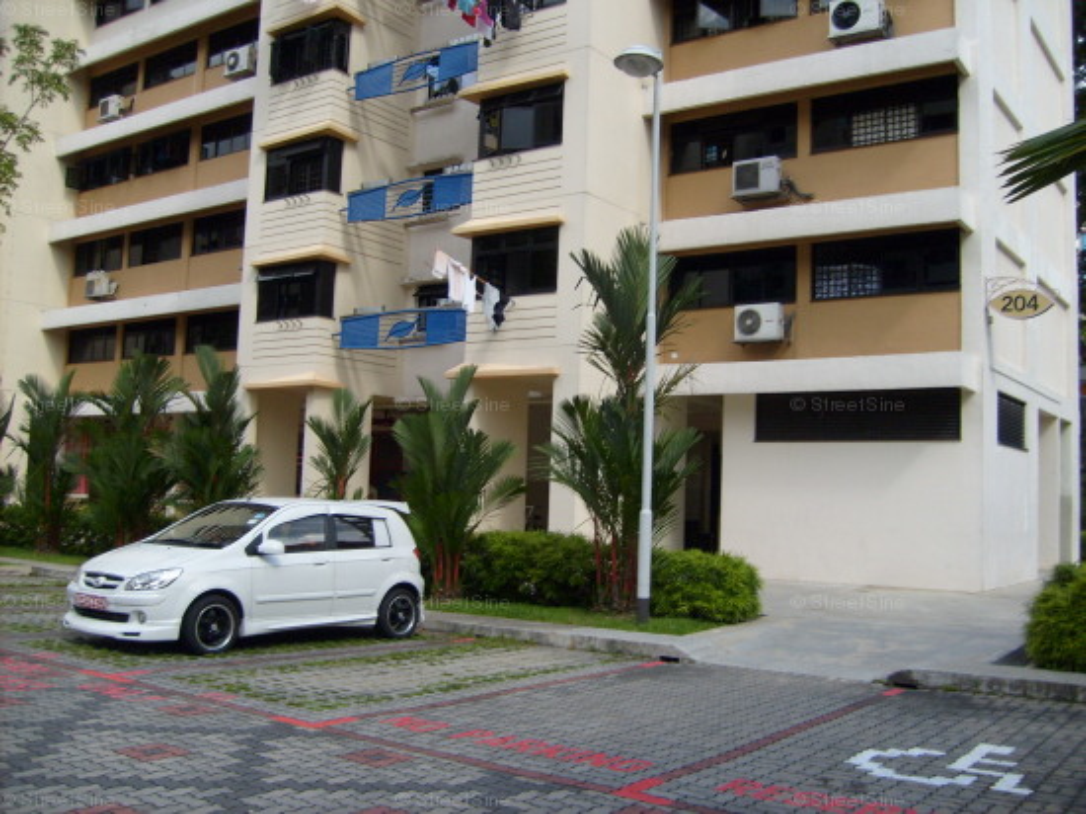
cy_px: 407
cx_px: 543
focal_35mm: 35
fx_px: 1098
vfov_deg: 40.7
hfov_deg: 52.6
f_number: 7.1
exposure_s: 1/125
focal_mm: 5.8
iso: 80
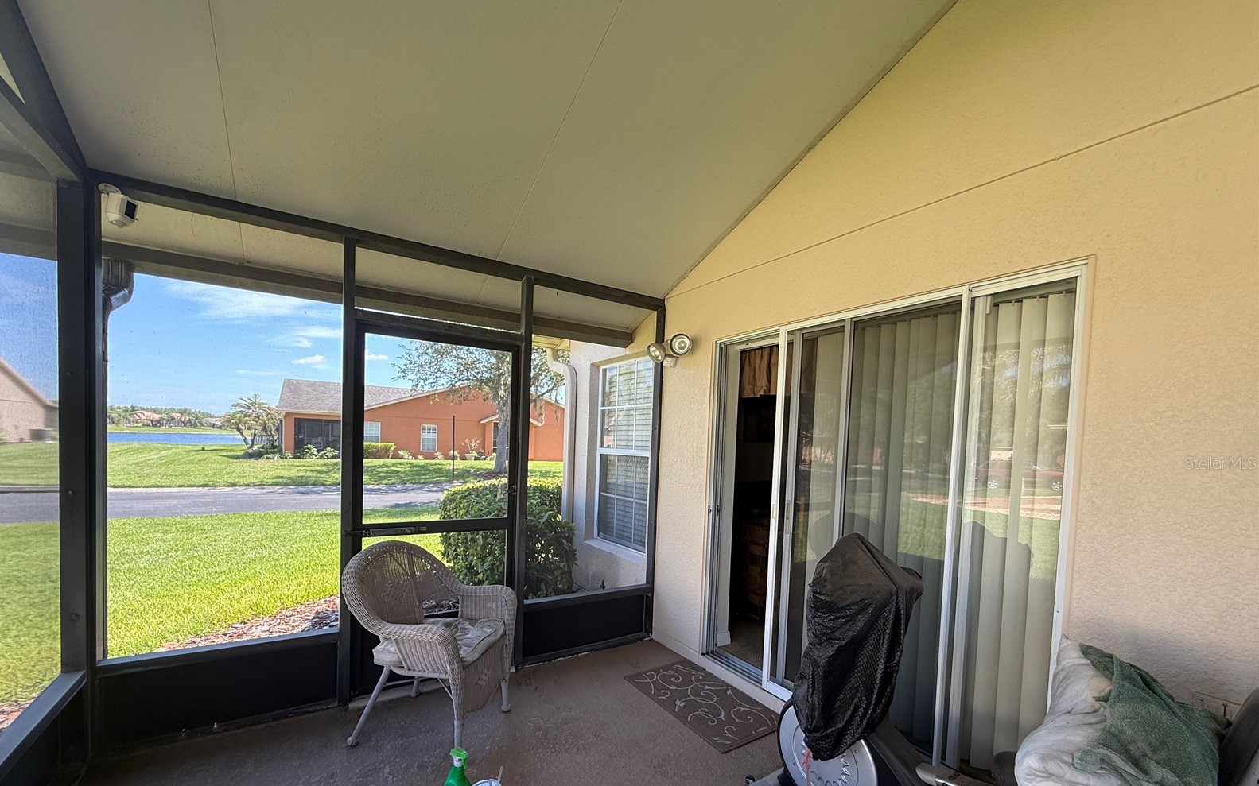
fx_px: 515
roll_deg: -2.0
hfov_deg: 101.5
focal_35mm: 15
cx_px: 624
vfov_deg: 74.1
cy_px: 463
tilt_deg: -2.2
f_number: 2.2
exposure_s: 1/106
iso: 50
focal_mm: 2.22
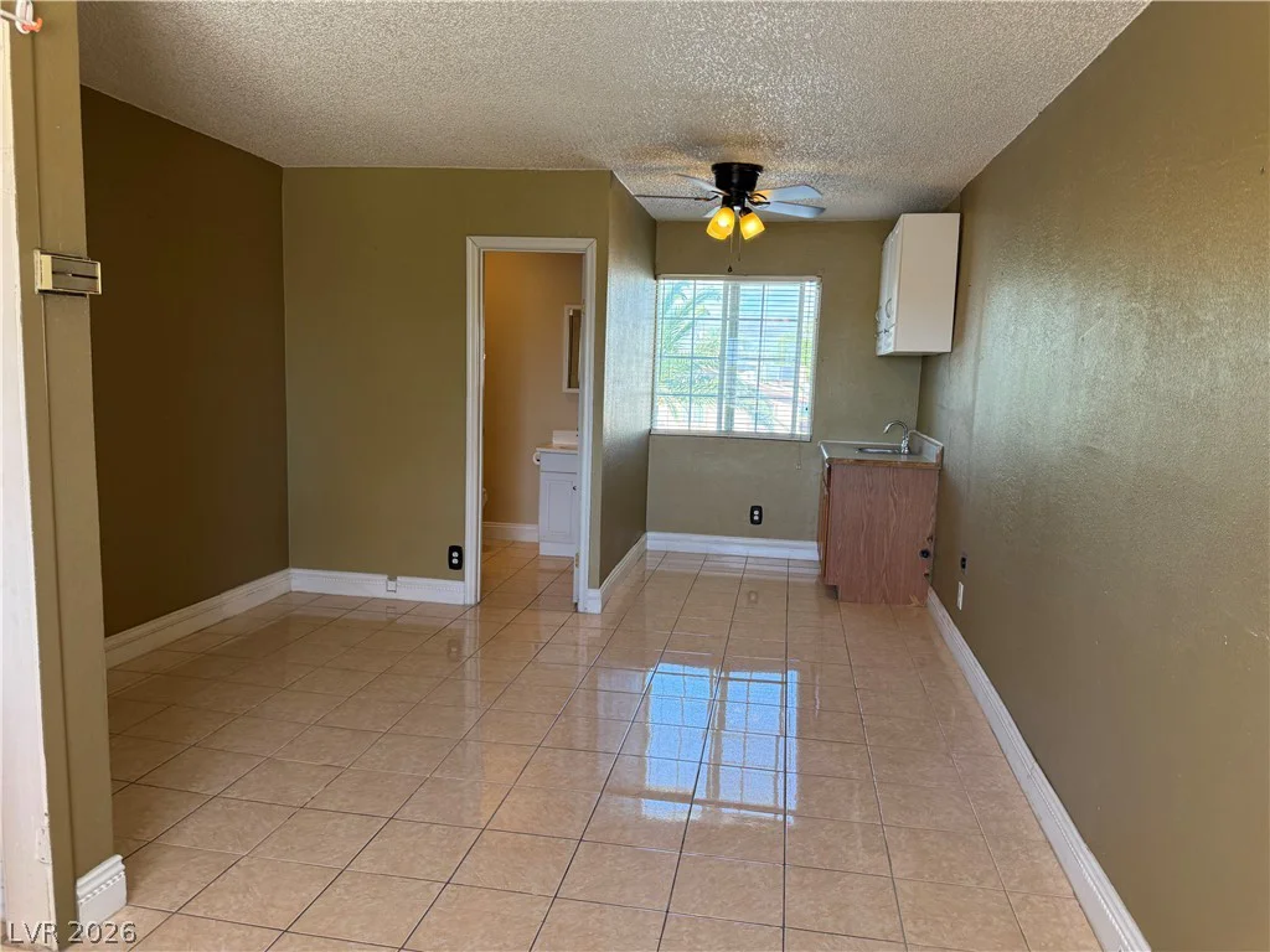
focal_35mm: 24
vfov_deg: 56.8
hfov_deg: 71.6
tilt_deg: -7.0
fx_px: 881
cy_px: 476
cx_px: 635
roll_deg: -2.7
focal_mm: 6.76
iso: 200
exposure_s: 1/210
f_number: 1.78
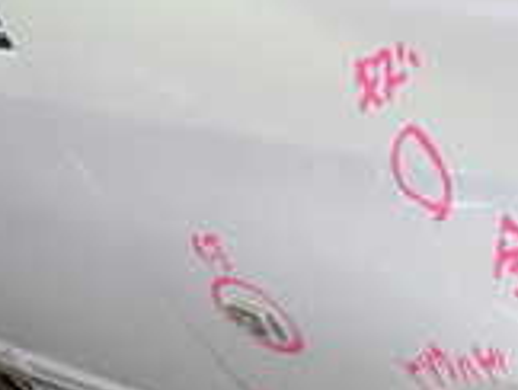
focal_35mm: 111
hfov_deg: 16.1
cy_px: 403
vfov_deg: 13.2
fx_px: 1663
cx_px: 787
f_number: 2.3
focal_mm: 5.4
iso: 200
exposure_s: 1/40
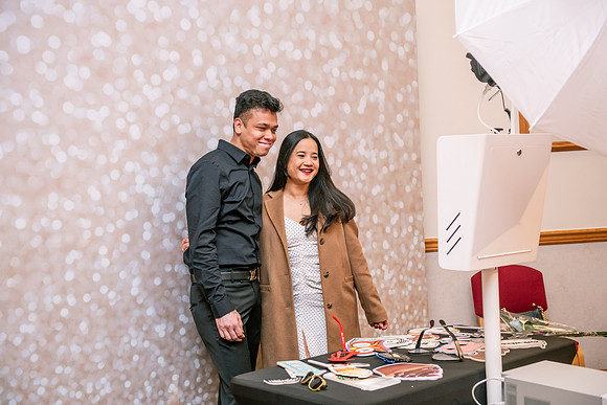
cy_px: 202
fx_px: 843
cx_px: 304
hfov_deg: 39.6
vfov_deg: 27.0
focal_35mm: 50
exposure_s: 1/200
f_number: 3.5
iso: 1600
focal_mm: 50
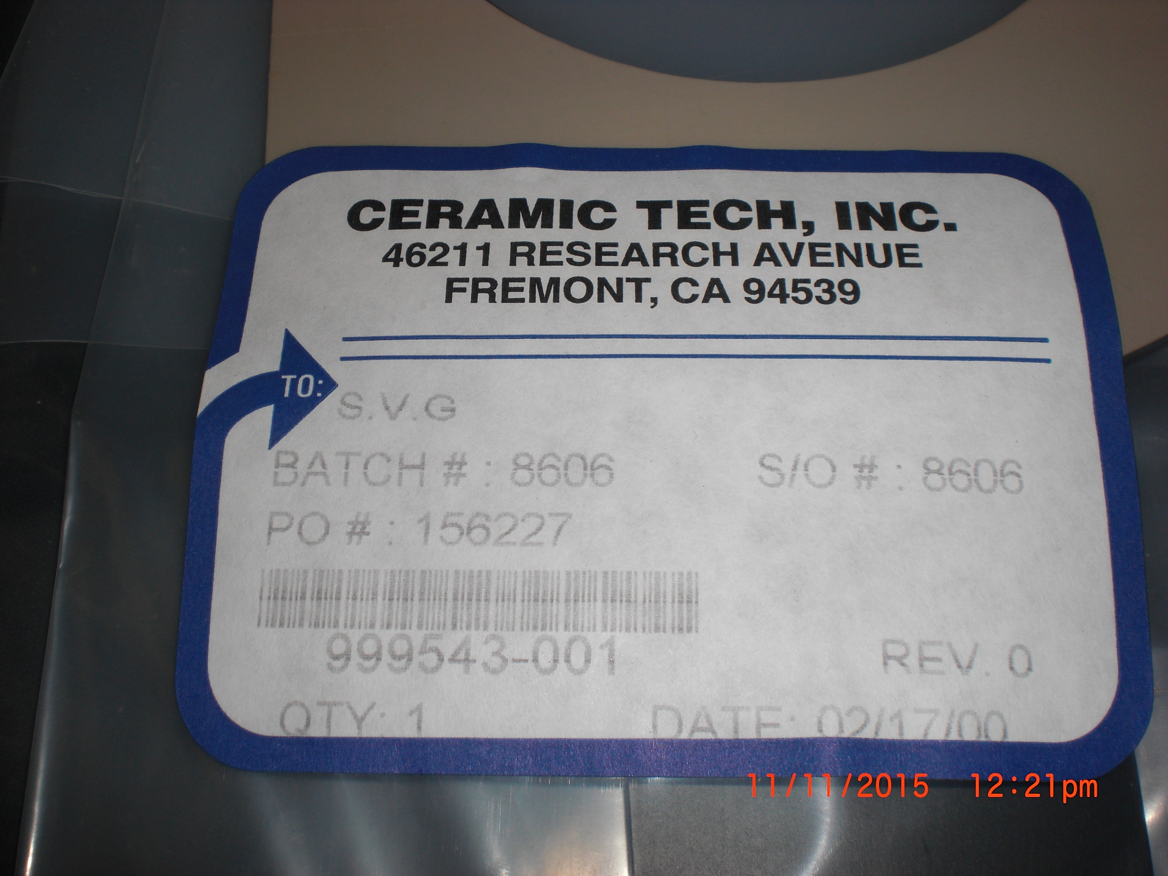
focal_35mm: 38
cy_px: 438
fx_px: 1282
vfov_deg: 37.7
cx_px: 584
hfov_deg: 49.0
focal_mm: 6.3
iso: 64
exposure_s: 1/60
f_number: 5.6
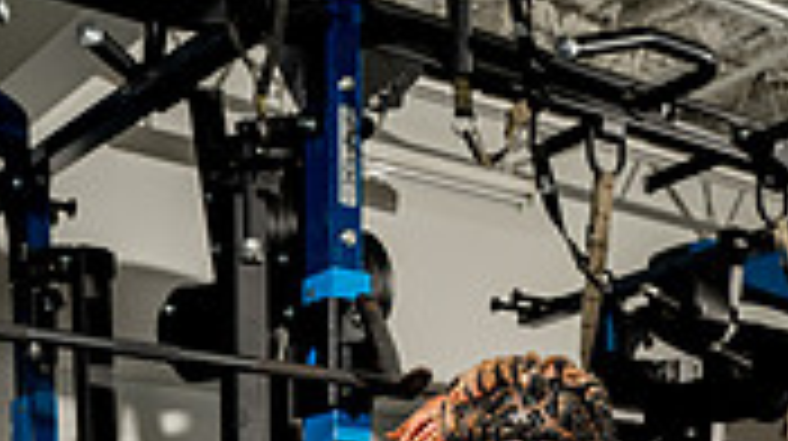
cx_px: 459
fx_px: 1691
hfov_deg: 26.2
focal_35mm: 81
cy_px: 999
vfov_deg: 12.3
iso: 640
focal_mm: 30
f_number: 7.1
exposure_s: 1/200
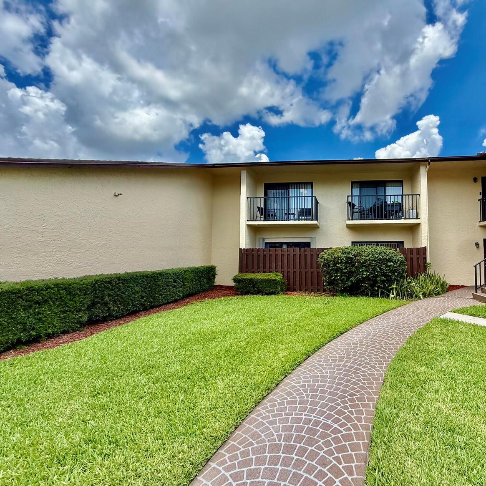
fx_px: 270
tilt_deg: +0.8
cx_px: 323
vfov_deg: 84.0
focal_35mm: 17
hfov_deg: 81.2
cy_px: 243
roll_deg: -0.5
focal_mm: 2.22
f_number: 2.2
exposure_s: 1/1068
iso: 64
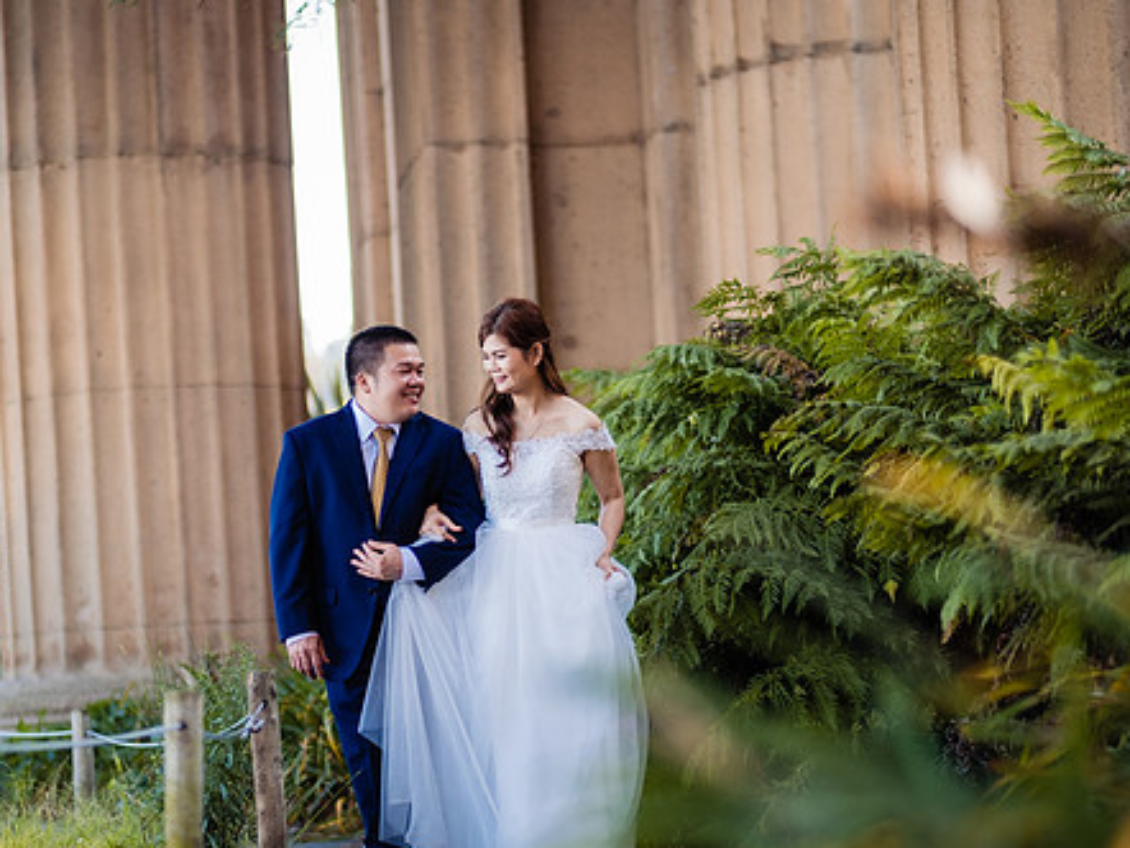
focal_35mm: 106
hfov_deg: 18.5
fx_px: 3462
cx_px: 427
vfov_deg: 14.0
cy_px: 487
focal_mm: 56
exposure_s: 1/400
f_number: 1.4
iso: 160
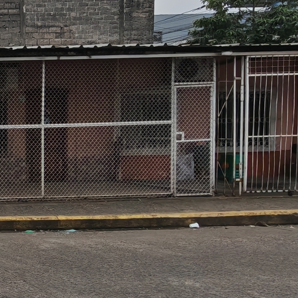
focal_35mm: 60
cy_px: 145
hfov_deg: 19.0
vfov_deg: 28.6
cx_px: -284
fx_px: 584
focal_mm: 1.96
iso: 50
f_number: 2.2
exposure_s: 1/1100
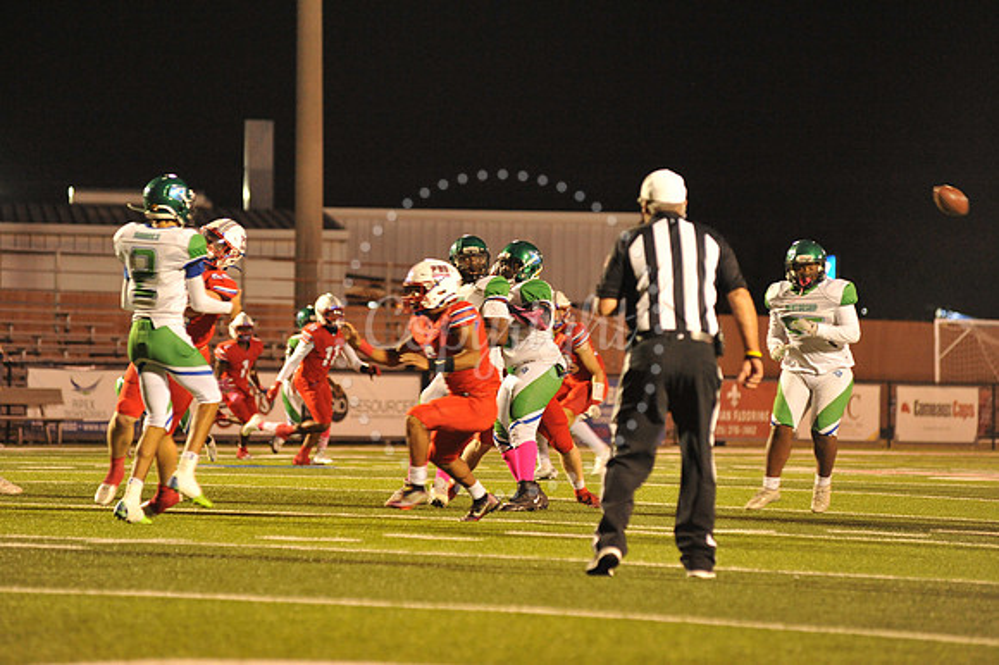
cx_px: 500
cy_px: 332
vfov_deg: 6.9
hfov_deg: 10.3
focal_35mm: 200
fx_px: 5547
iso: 5000
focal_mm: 200
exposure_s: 1/200
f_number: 4.5
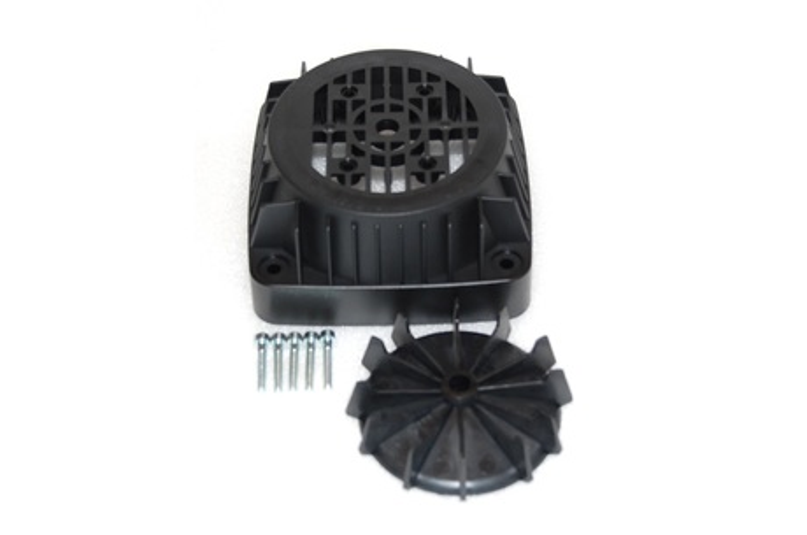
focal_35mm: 63
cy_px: 268
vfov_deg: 21.5
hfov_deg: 31.9
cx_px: 404
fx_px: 1410
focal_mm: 42
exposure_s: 1/125
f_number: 5.6
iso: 200
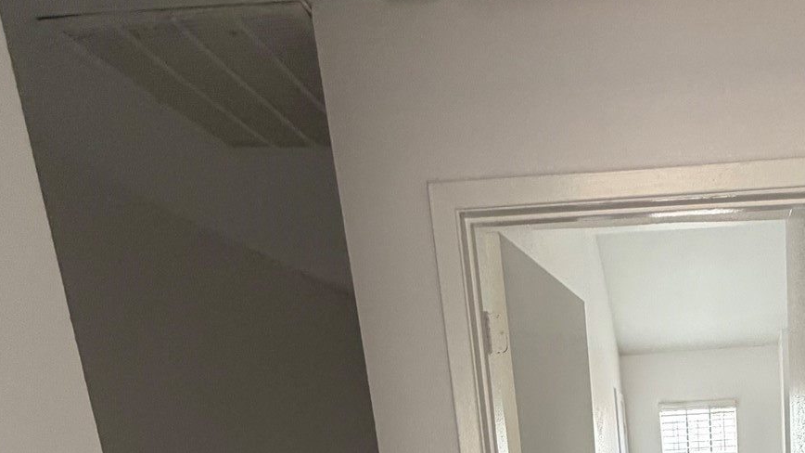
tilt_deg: -12.9
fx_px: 768
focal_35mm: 36
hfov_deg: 50.5
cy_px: 677
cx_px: 687
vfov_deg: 25.1
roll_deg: +4.1
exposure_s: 1/106
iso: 320
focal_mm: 2.22
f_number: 2.2
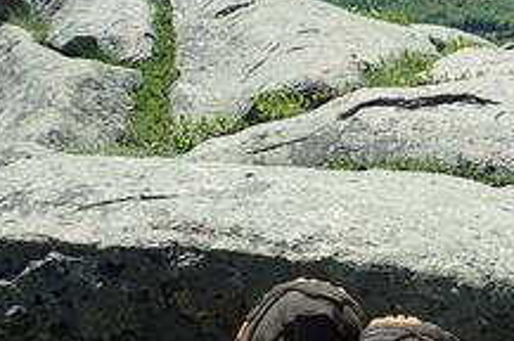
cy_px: 202
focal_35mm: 60
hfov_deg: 30.5
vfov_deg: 22.5
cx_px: 540
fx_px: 855
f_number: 8
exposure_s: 1/200
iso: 100
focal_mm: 4.5
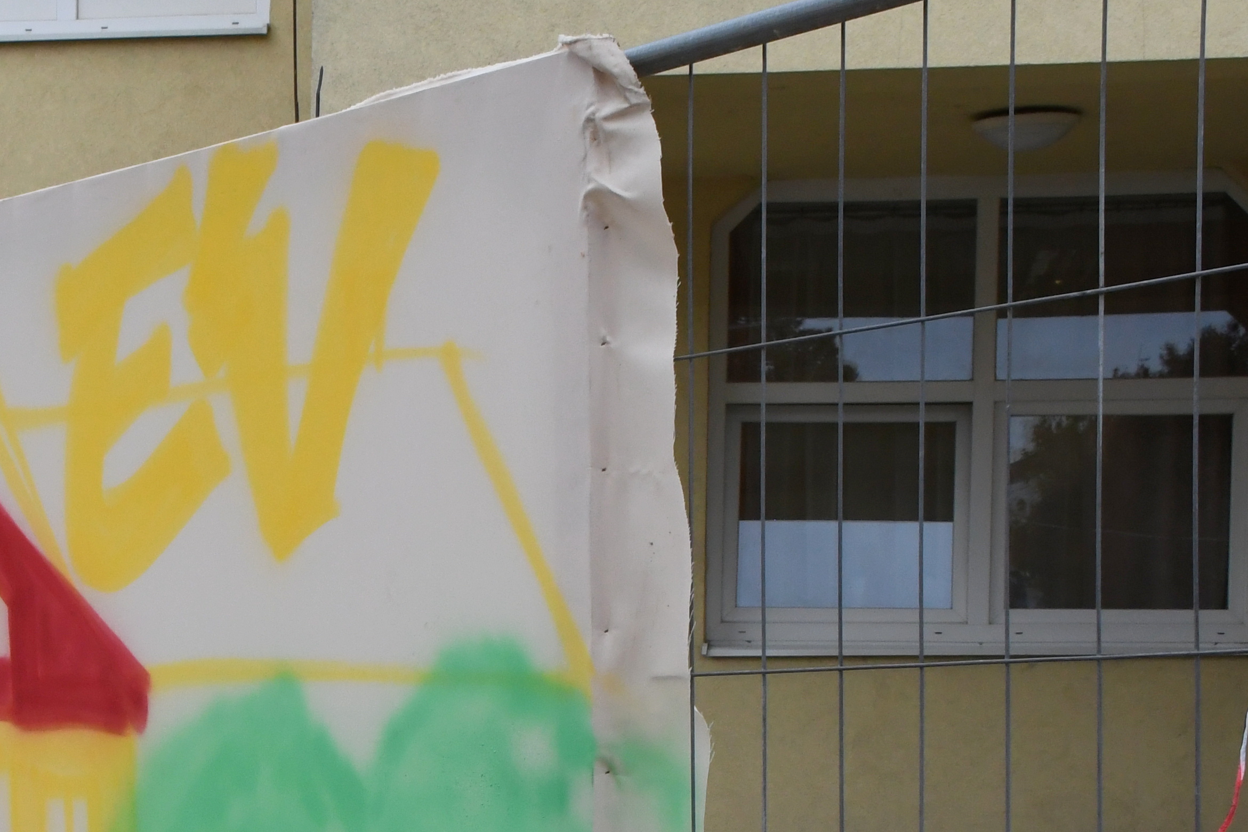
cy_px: 836
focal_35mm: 88
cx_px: 239
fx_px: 3051
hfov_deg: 22.8
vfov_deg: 15.3
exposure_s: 1/640
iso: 1000
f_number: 13
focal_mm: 25
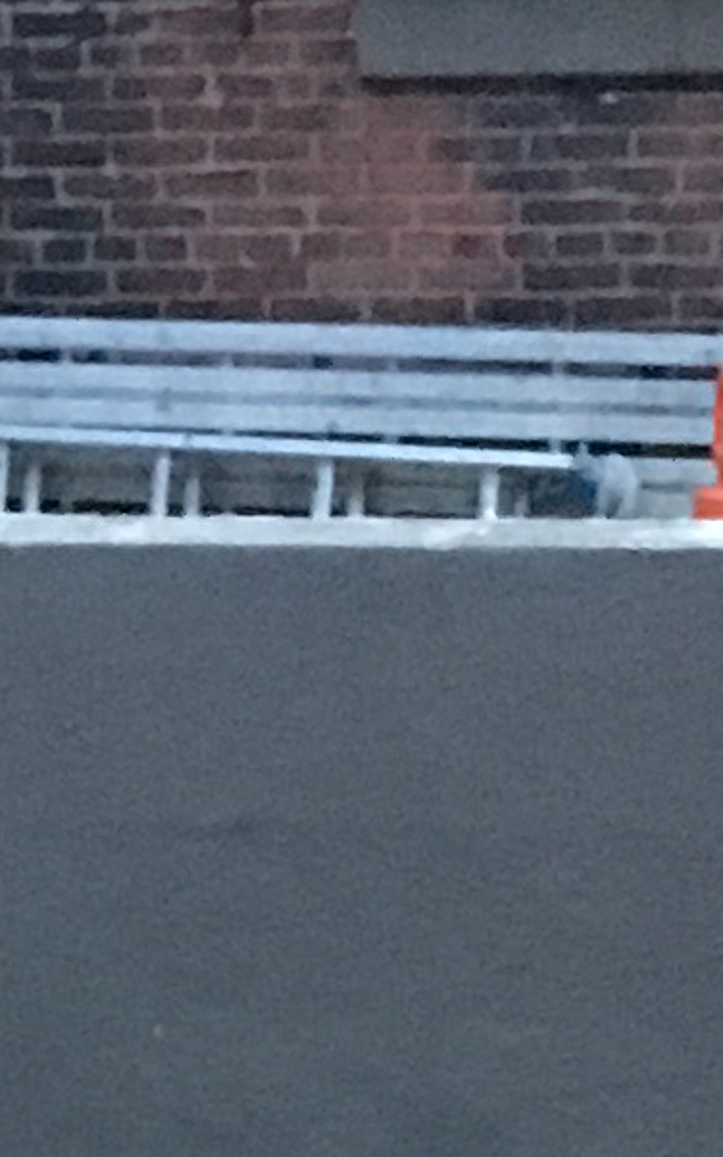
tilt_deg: -25.2
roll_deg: +2.6
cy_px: 2896
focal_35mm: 206
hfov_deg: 6.4
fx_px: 6498
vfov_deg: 9.0
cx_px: 12
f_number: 2.2
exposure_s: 1/15
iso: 320
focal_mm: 4.15
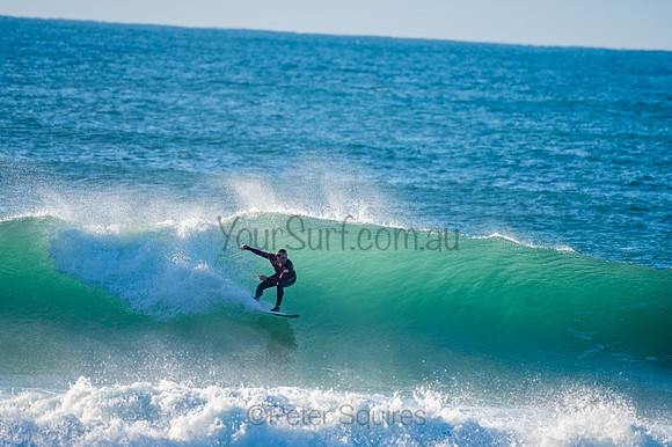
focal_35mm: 613
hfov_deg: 3.4
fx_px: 11431
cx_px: 336
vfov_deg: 2.2
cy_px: 224
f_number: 6.3
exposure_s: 1/320
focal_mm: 500
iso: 64
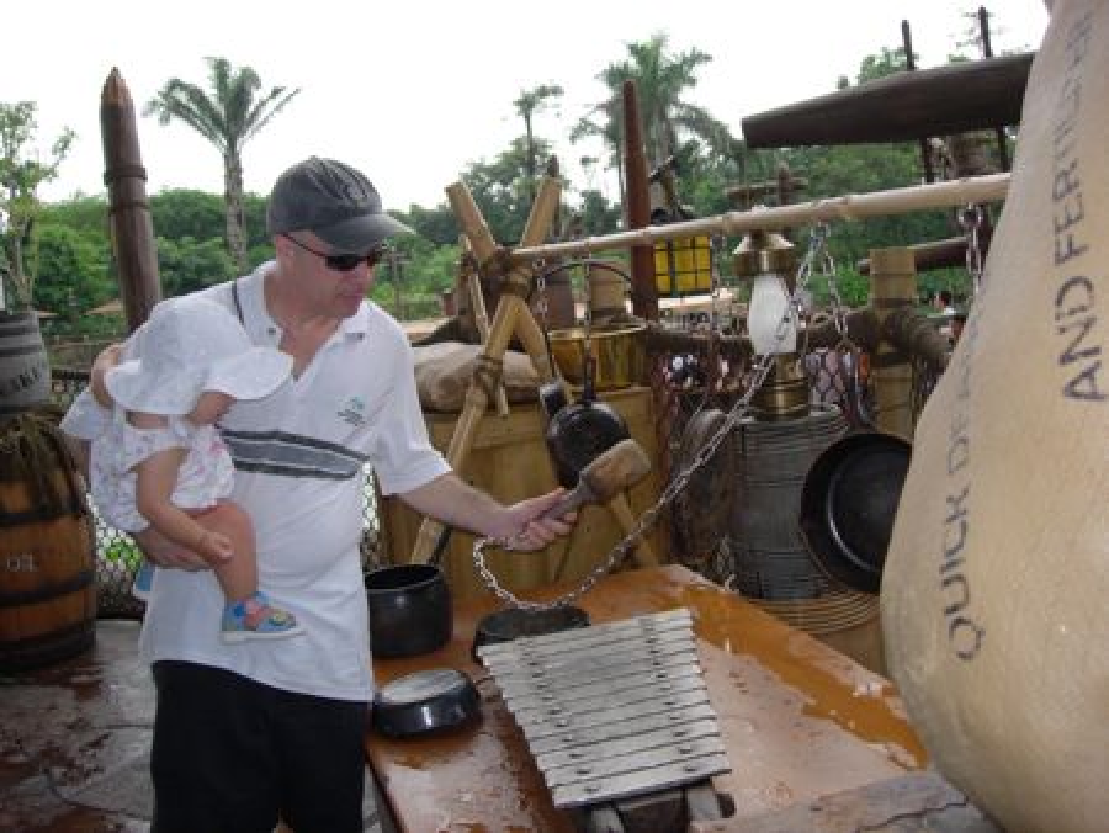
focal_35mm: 38
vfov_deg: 37.8
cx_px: 554
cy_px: 416
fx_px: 1218
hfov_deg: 49.0
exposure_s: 1/861
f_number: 2.8
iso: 79
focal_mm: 7.8
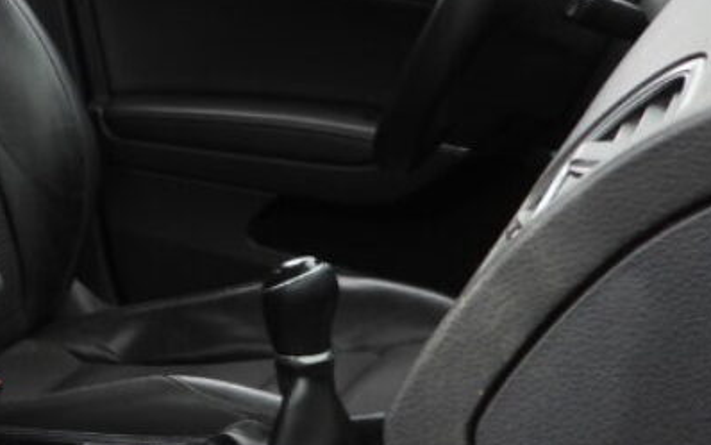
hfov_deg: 20.4
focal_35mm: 91
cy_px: 263
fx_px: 1764
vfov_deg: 14.4
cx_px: -266
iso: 100
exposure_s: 1/100
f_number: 2.8
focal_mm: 4.3
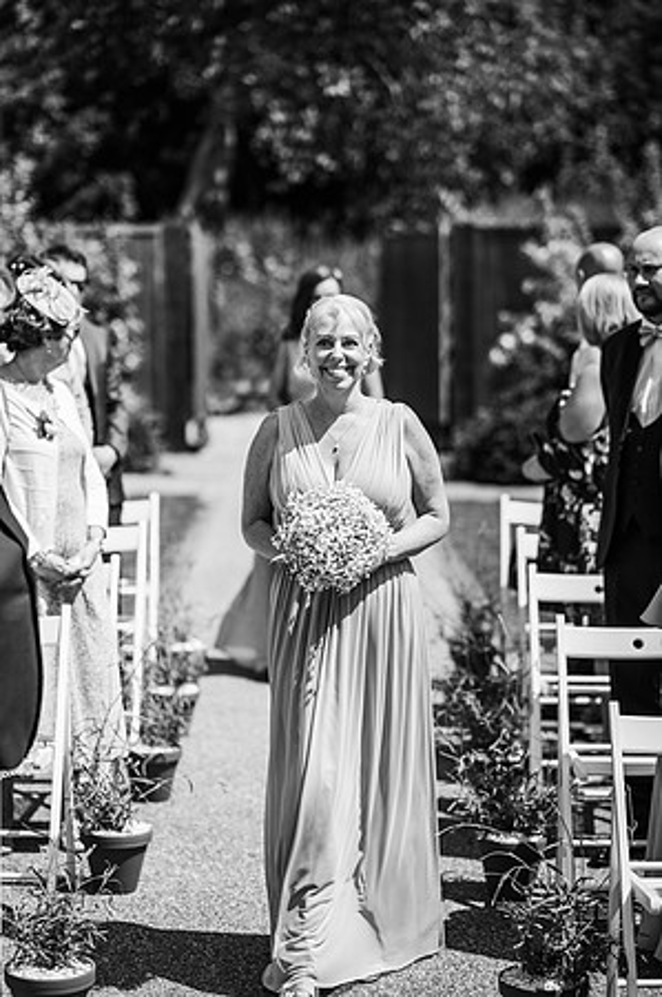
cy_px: 498
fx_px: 2350
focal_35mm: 85
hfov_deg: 16.0
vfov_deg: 23.9
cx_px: 331
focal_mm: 85
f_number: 2.2
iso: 100
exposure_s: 1/4000
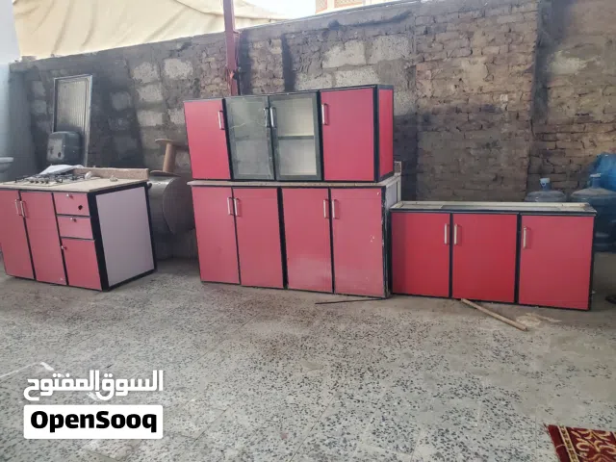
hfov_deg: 67.3
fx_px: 463
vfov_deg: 53.1
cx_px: 308
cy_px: 231
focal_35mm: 26
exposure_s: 1/50
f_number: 2.4
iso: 800
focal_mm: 4.3
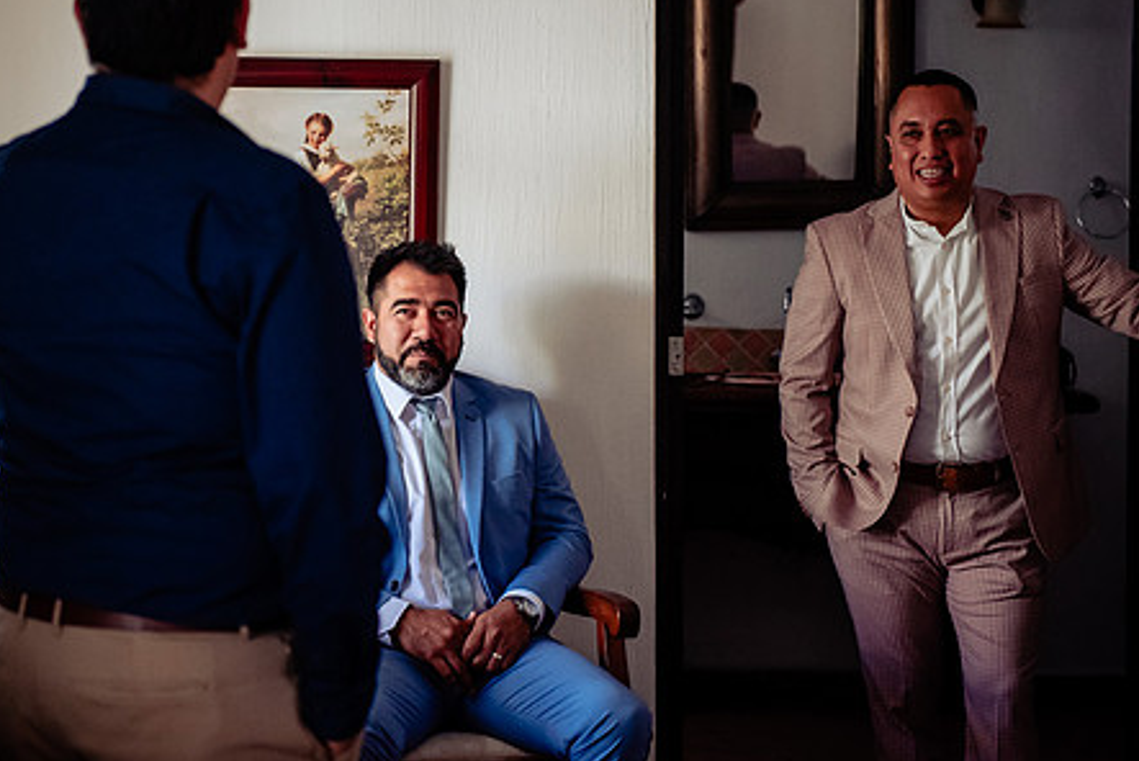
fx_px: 3008
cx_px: 406
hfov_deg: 21.4
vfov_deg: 14.4
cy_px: 279
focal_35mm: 95
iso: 2500
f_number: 2.8
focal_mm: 70
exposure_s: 1/125
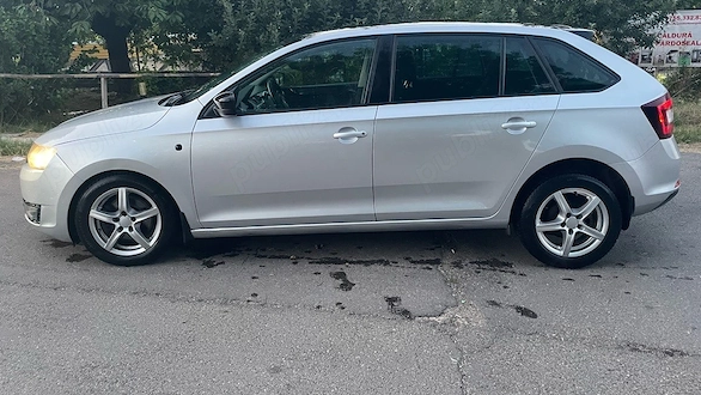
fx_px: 539
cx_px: 353
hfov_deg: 66.1
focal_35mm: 29
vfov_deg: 39.7
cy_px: 133
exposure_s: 1/60
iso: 320
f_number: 1.6
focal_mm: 4.2
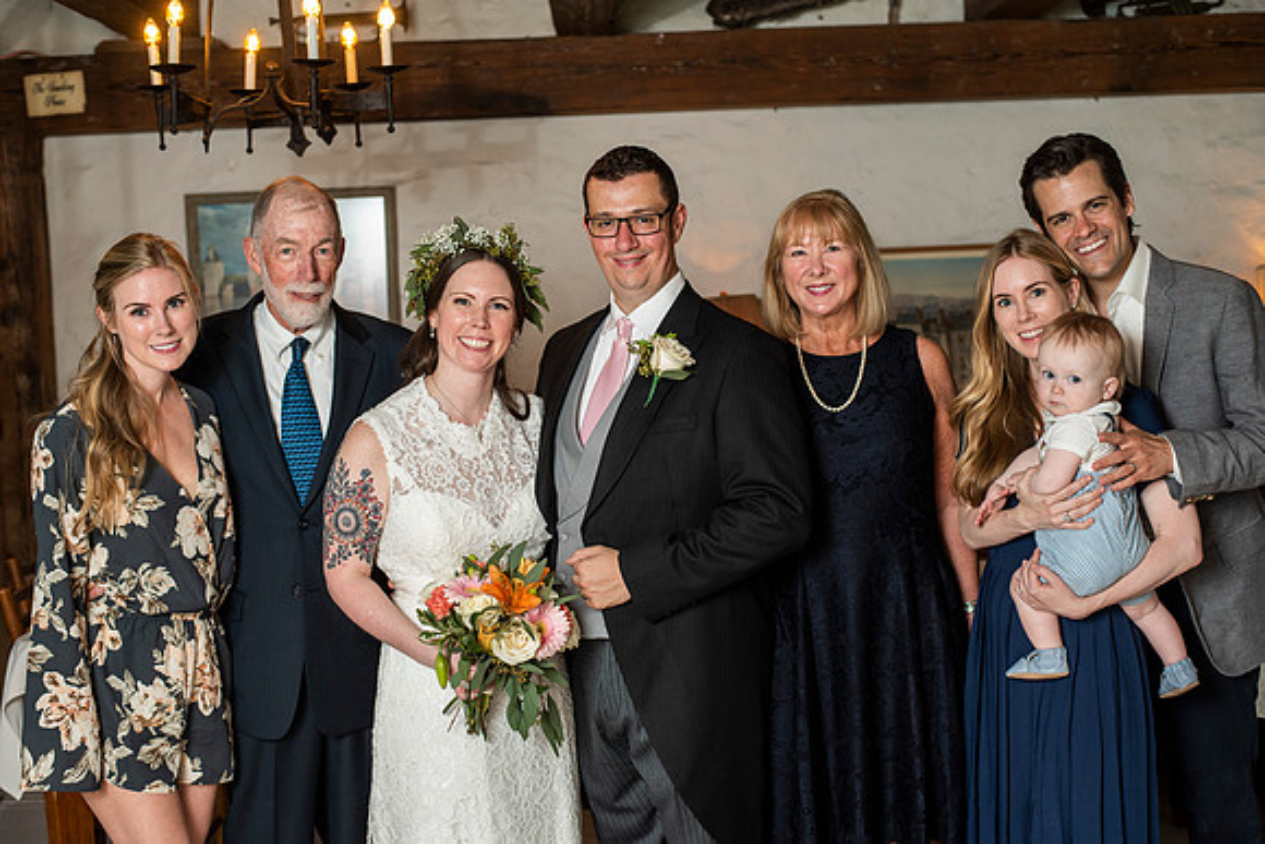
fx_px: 1757
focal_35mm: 50
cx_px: 632
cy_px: 422
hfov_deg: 39.6
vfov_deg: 27.0
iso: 500
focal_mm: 50
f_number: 3.5
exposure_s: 1/80
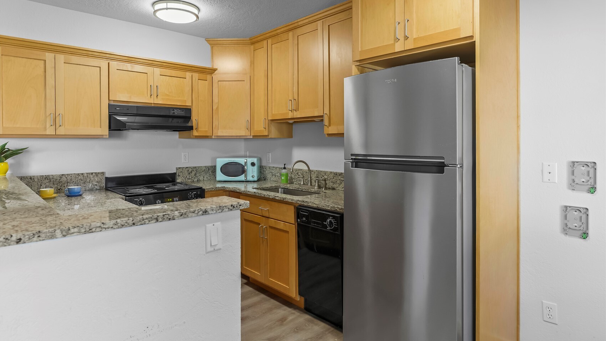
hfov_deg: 83.8
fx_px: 337
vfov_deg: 53.6
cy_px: 165
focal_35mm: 21
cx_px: 303
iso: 250
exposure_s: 1/5
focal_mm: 20
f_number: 5
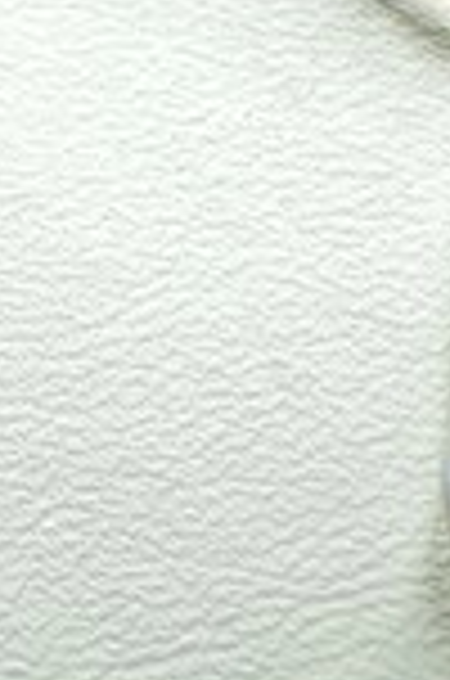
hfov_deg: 5.7
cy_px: 315
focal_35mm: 239
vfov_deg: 8.6
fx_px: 4502
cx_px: 578
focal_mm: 30
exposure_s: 1/25
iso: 100
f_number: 7.1
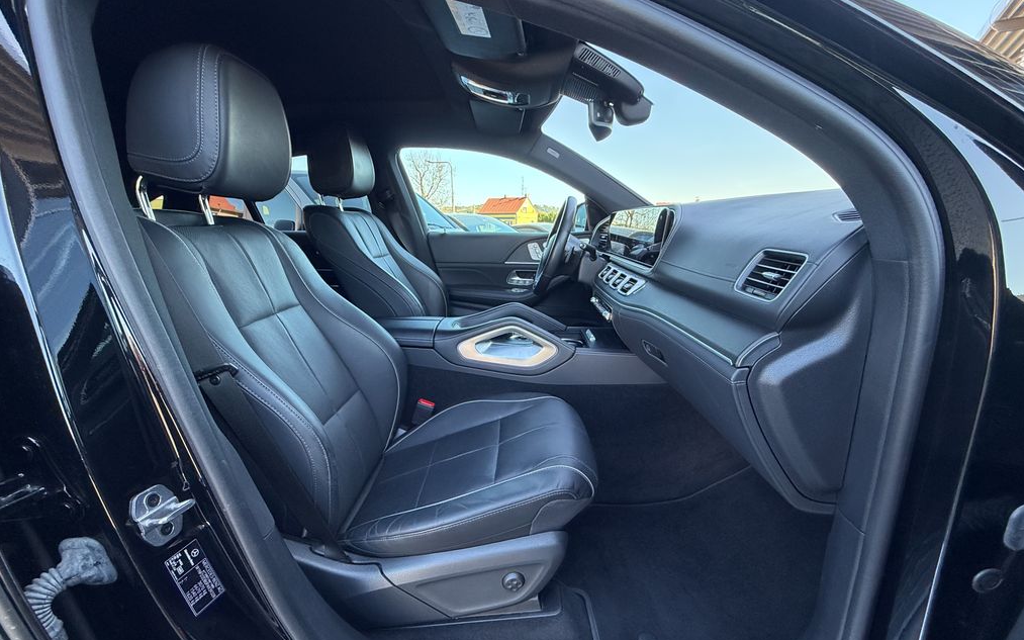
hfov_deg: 101.5
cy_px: 371
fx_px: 419
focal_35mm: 15
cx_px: 516
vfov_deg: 74.3
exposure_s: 1/113
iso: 320
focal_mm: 2.22
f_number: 2.2
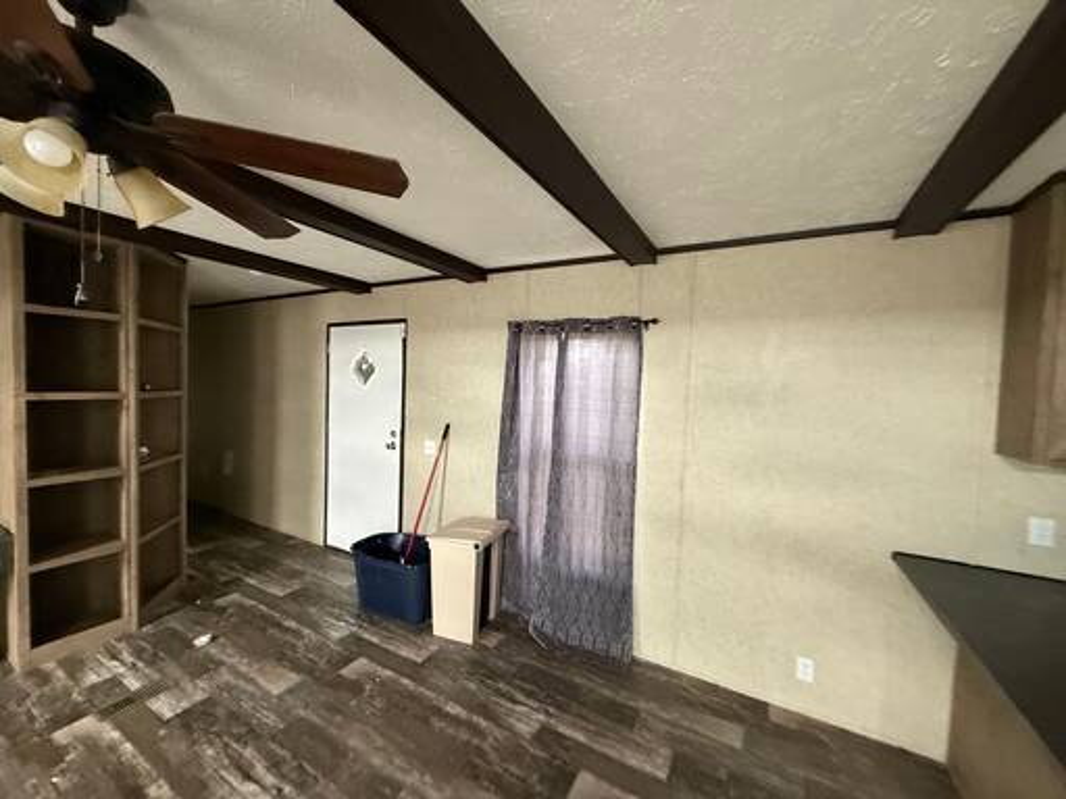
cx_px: 533
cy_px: 400
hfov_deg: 102.1
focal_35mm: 14
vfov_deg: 85.7
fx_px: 431
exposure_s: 1/60
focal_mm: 2.22
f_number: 2.2
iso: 400
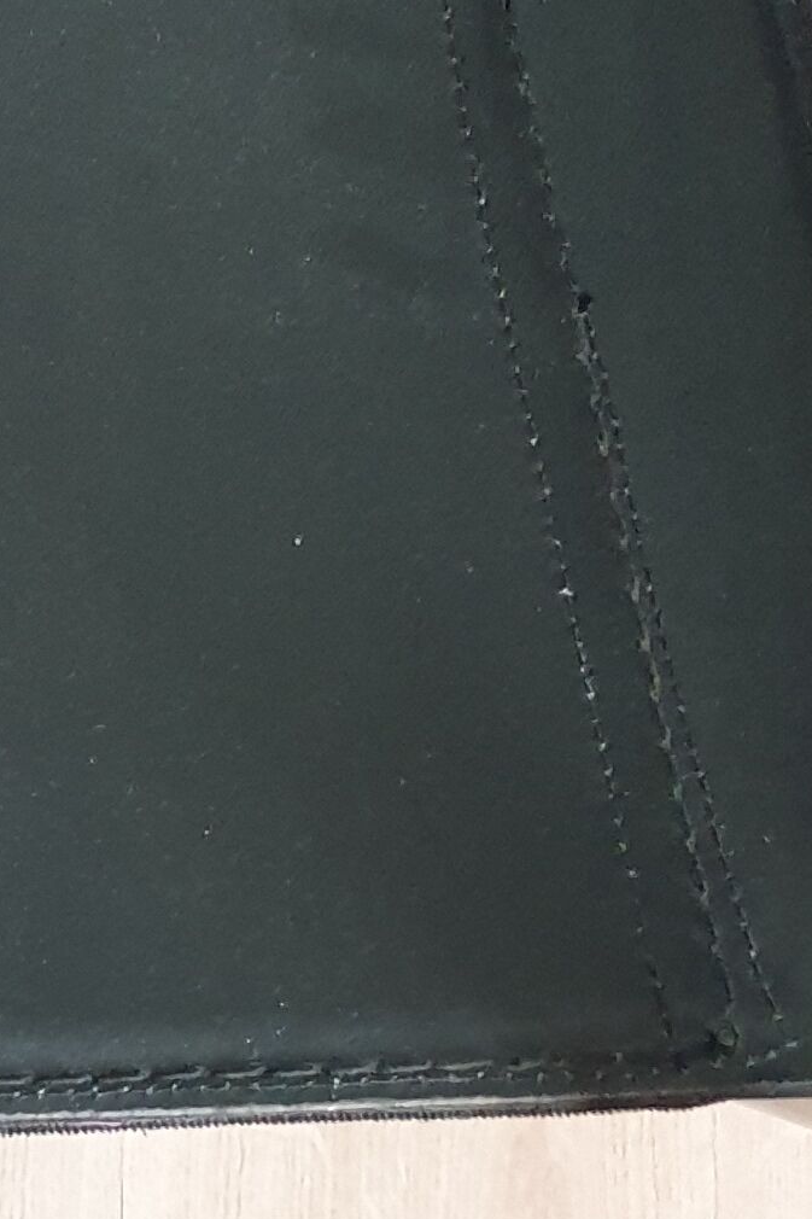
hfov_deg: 11.2
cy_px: -280
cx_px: -945
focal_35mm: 108
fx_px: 3655
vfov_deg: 17.9
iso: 250
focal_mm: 4.3
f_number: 1.5
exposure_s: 1/23
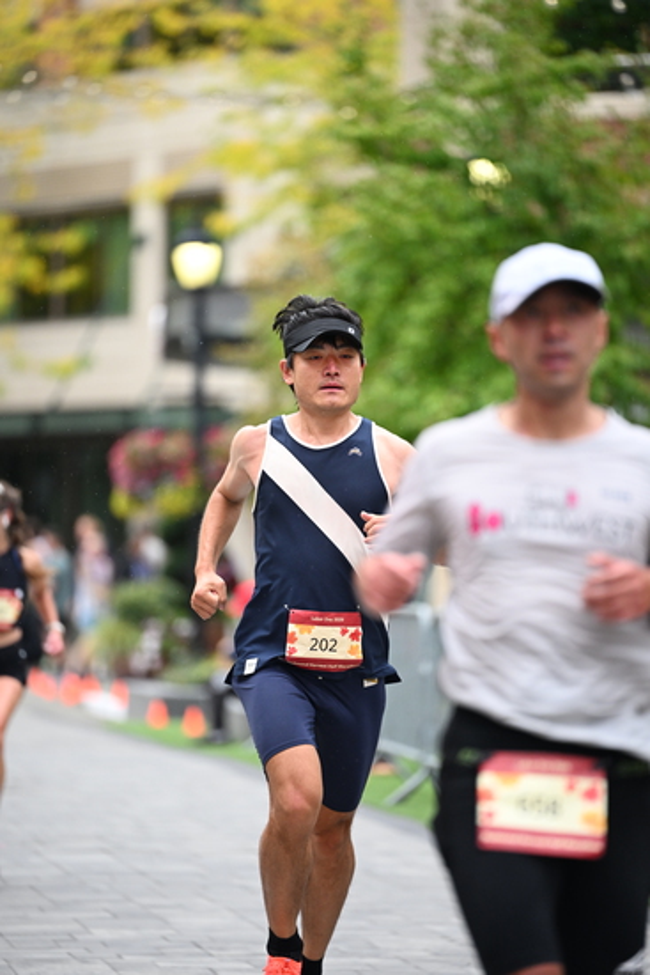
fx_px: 5413
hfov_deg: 6.9
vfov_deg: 10.3
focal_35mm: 200
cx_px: 325
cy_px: 488
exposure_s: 1/1600
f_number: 2.8
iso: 1250
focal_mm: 200
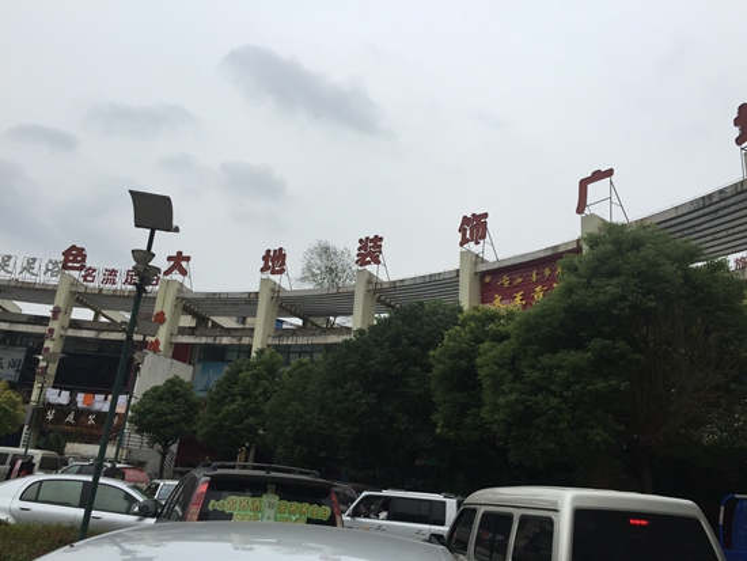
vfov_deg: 48.3
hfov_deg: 61.6
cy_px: 280
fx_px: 626
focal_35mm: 29
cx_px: 374
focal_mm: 4.15
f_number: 2.2
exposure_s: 1/1199
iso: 32
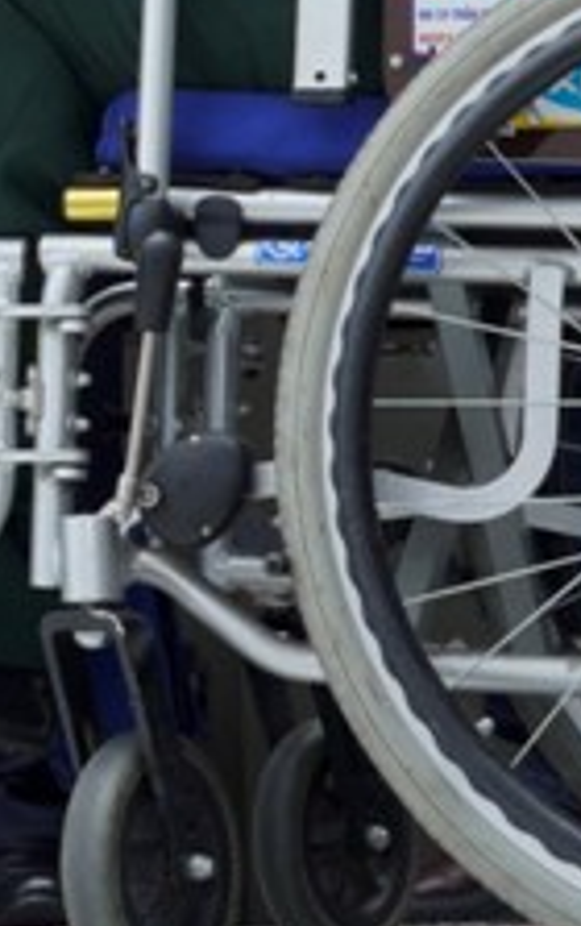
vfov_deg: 10.0
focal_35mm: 202
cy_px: -490
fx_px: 5101
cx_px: -174
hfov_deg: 6.5
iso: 200
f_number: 9
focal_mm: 41
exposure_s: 1/160
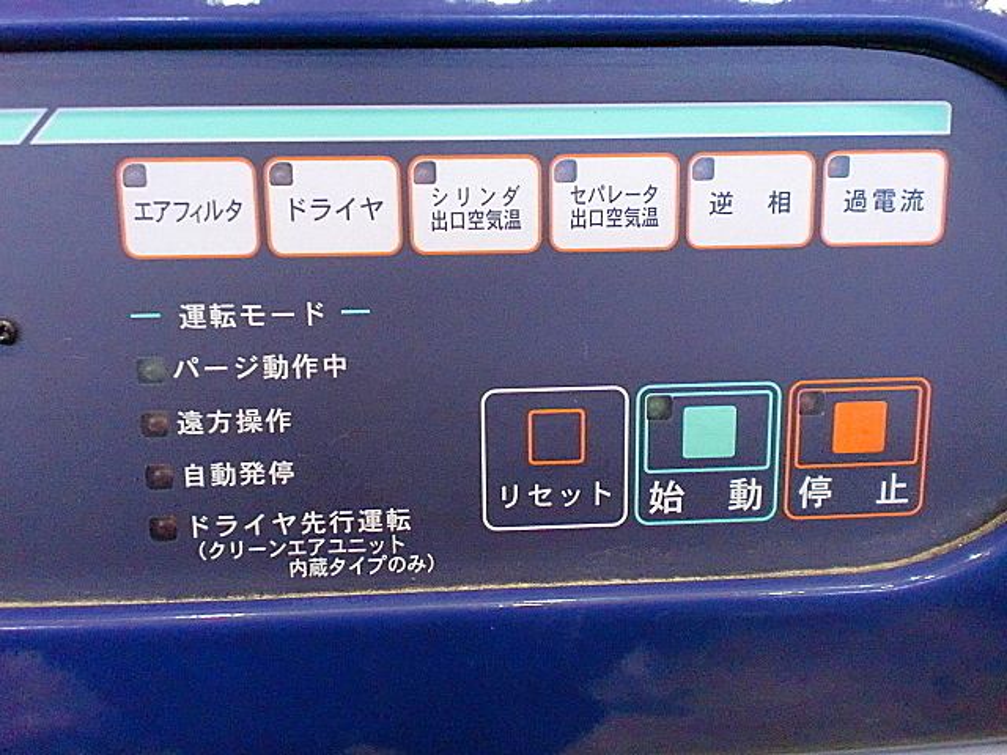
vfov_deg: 40.7
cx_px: 504
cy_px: 378
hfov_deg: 52.6
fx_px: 1018
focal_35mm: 35
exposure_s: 1/60
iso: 1000
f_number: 3.1
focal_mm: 6.3
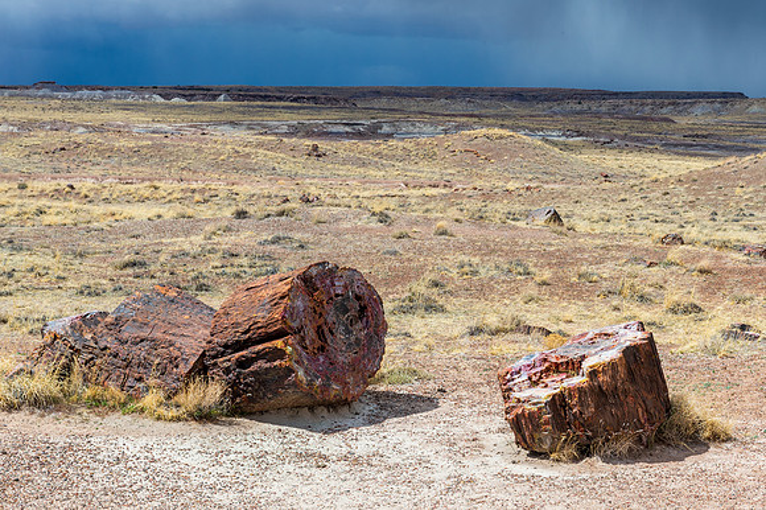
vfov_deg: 15.8
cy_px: 273
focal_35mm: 86
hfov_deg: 23.6
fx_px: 1831
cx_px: 471
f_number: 18
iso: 220
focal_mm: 70
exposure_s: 1/250
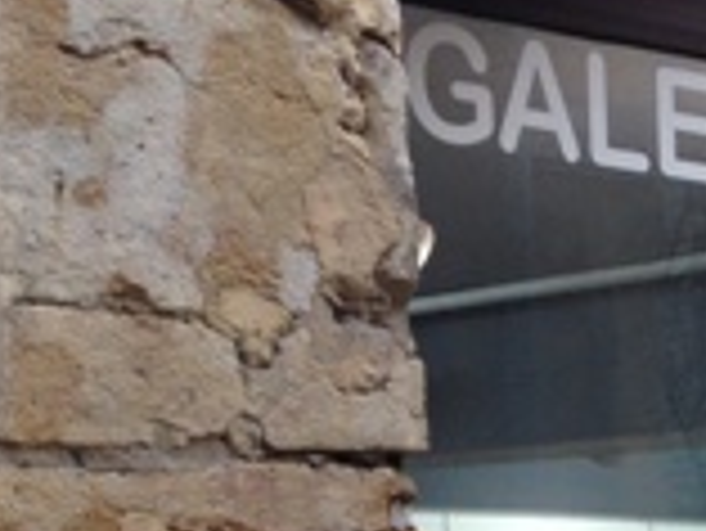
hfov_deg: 13.2
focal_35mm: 137
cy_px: 891
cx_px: 1212
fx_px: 2796
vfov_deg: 10.3
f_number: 2.4
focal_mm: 4.12
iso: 50
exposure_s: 1/50
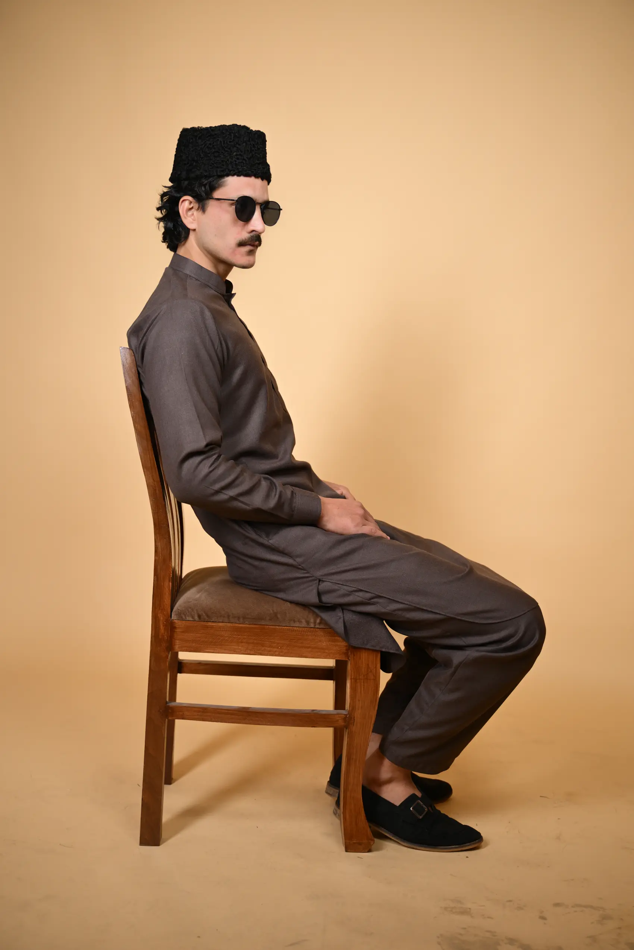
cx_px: 317
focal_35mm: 43
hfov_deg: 31.2
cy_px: 475
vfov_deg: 45.4
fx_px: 1136
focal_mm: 43
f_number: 2.8
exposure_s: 1/200
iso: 100
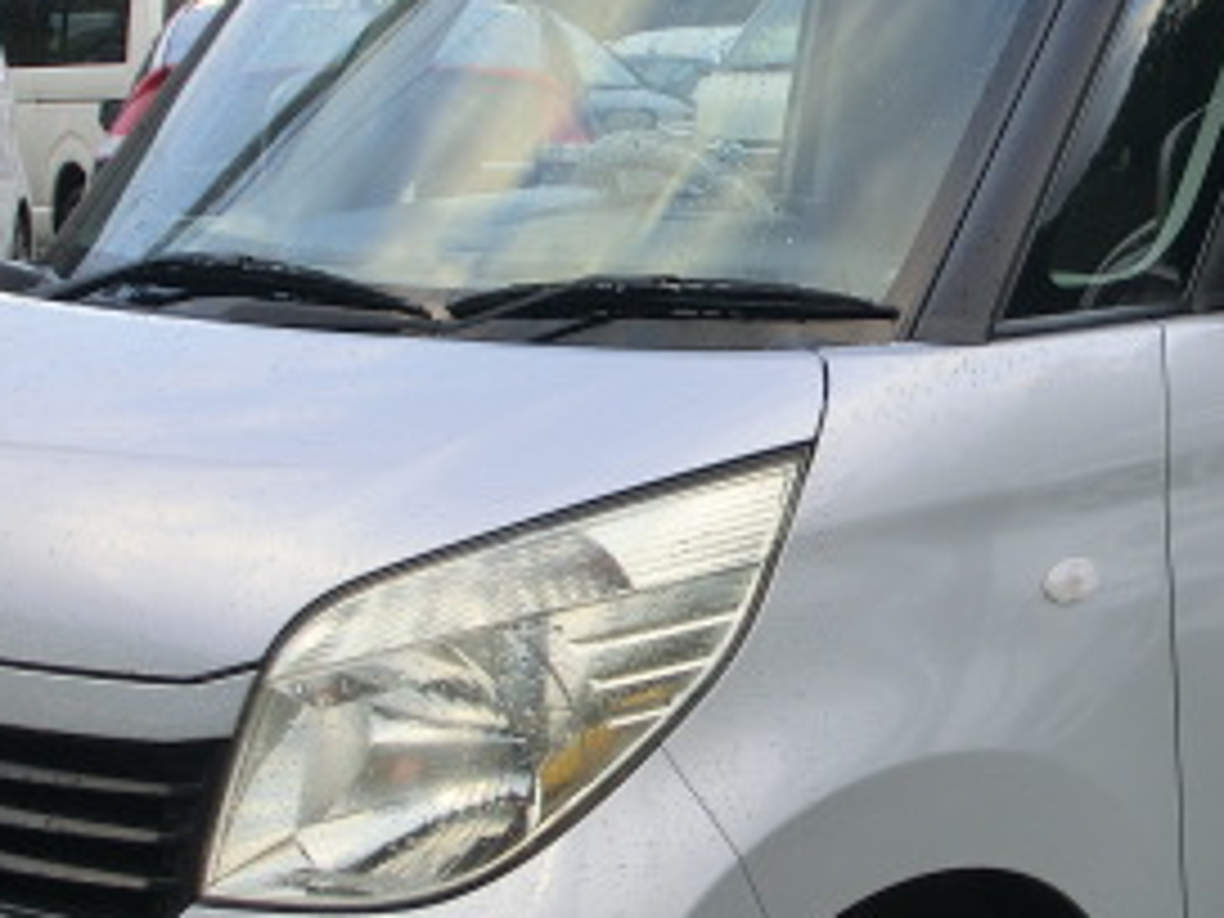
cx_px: 914
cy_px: 567
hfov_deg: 19.7
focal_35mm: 99
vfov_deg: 14.9
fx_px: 3501
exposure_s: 1/100
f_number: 4
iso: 100
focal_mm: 7.38
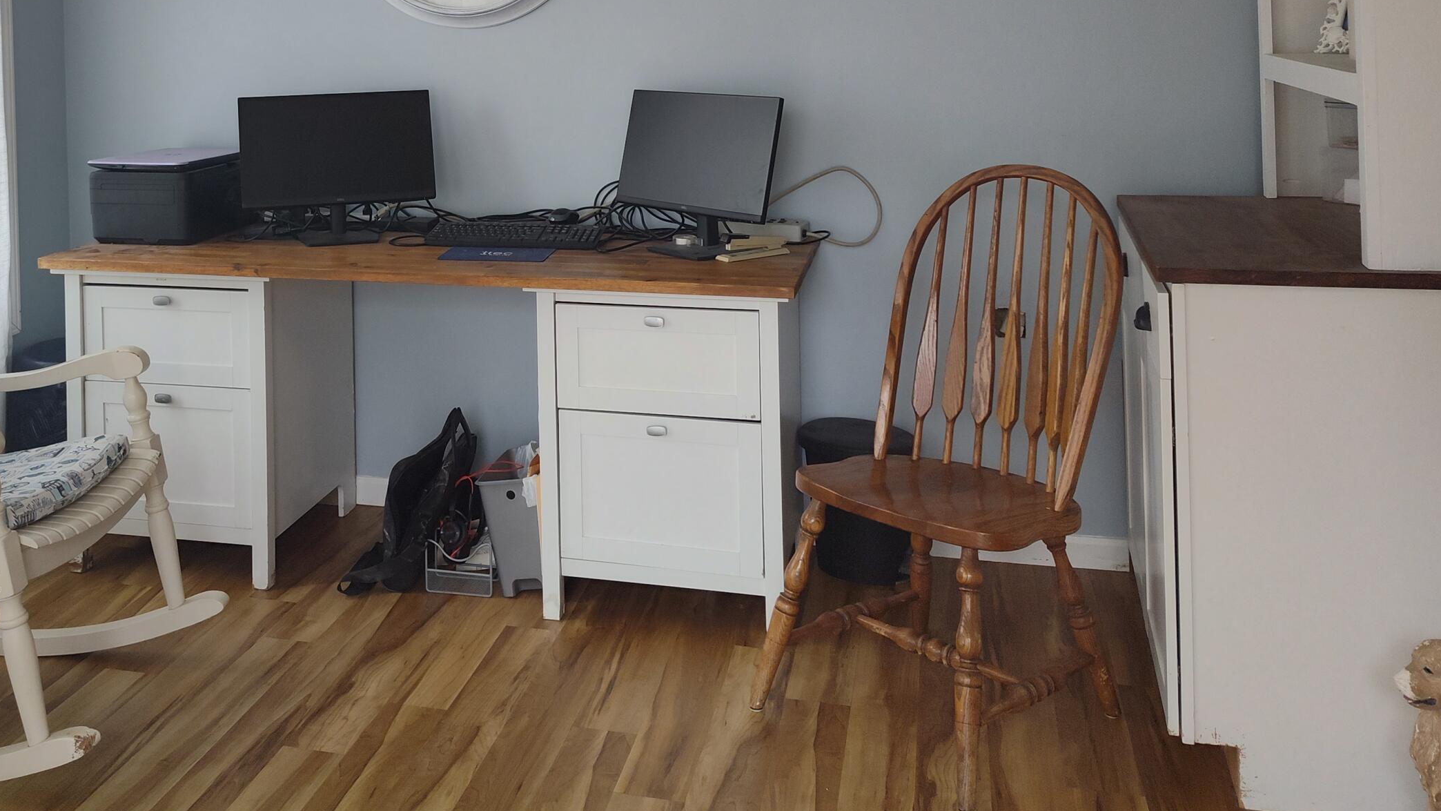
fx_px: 1376
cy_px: 50
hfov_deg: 54.5
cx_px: 523
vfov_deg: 31.0
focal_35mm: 36
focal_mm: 5.56
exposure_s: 1/120
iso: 264
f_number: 1.8
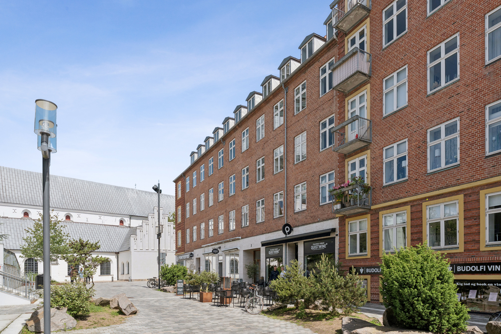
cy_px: 167
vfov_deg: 57.2
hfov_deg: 78.6
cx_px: 250
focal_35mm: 22
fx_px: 306
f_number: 10
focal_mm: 22
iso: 400
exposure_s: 1/1000
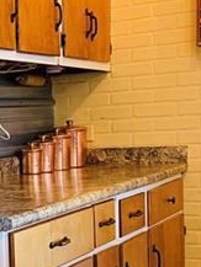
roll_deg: +2.2
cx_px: -149
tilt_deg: -4.7
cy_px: 203
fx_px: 712
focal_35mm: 92
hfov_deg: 14.4
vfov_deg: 21.1
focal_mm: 4.25
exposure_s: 1/60
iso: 100
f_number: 1.8
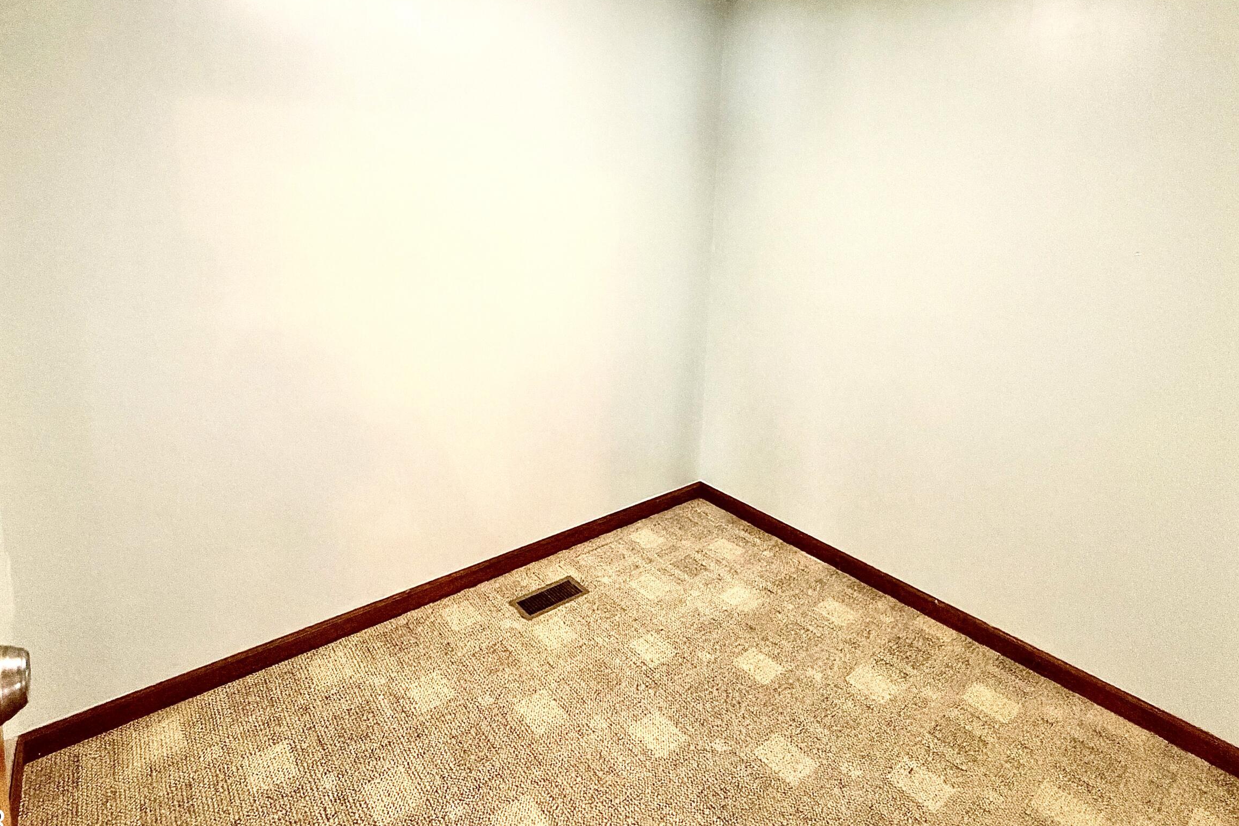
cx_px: 600
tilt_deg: -7.7
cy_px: 272
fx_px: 654
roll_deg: -2.2
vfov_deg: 62.9
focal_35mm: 19
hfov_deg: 86.9
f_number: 2.2
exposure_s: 1/60
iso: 400
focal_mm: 2.22
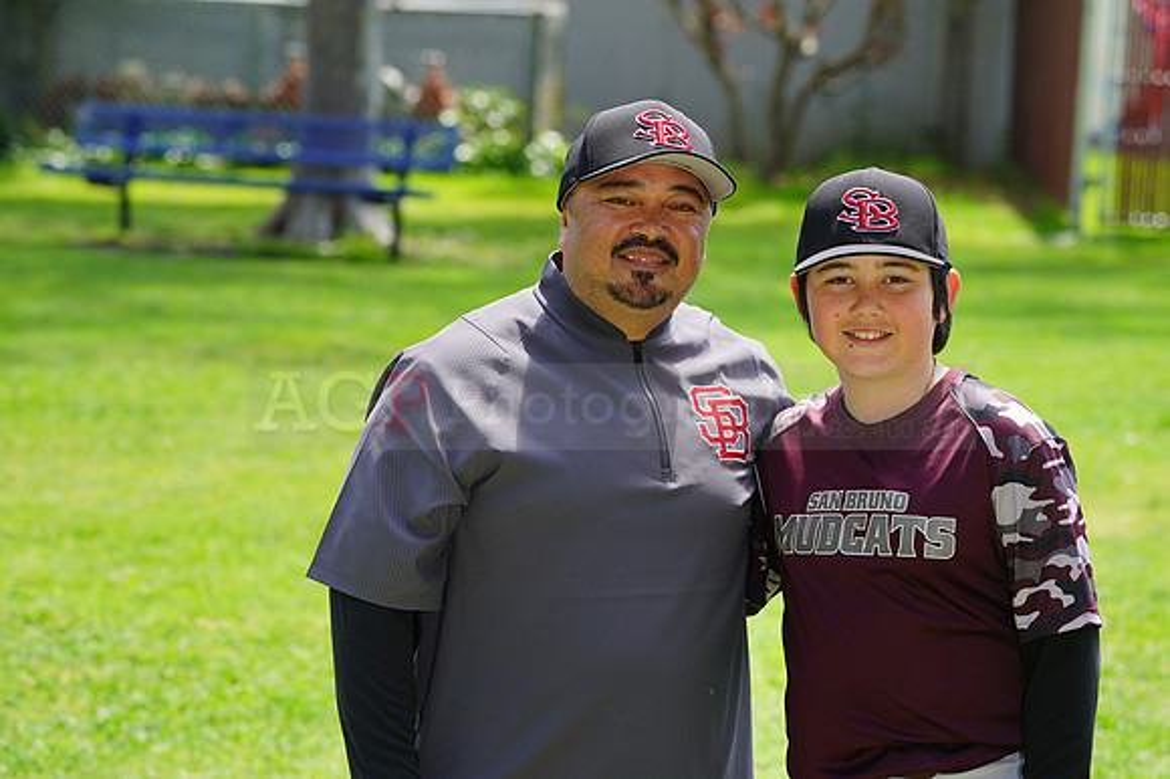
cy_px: 390
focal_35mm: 179
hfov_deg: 11.5
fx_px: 5814
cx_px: 585
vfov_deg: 7.7
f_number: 8
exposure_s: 1/160
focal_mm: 179
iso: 200
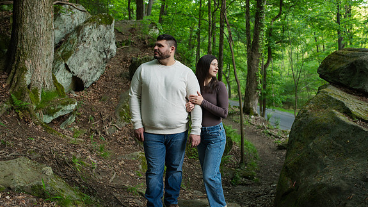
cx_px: 190
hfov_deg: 52.8
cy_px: 110
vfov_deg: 31.2
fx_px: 371
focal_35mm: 38
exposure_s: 1/320
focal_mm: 35
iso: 1000
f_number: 3.5
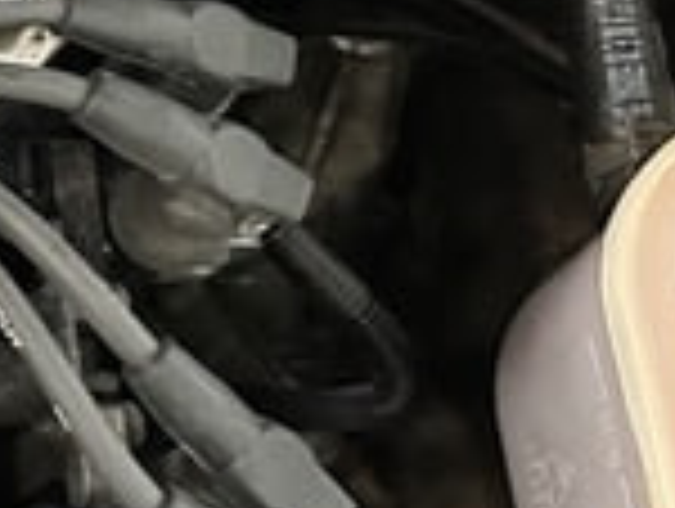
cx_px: -914
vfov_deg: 10.3
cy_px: 151
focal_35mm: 144
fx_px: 2812
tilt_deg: -64.5
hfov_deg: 11.5
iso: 800
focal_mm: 6.86
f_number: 1.78
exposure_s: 1/33
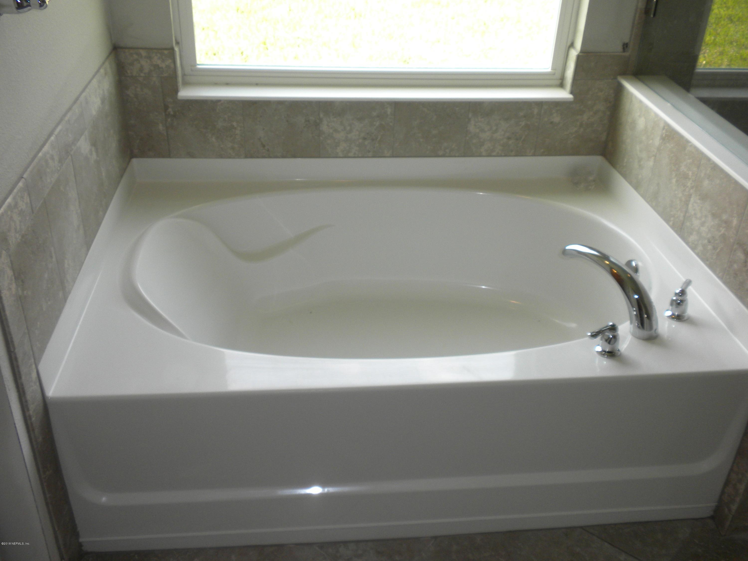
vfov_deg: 38.7
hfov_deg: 50.1
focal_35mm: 37
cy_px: 280
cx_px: 374
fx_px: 800
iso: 105
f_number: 3.5
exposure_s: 1/71.1
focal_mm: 6.6
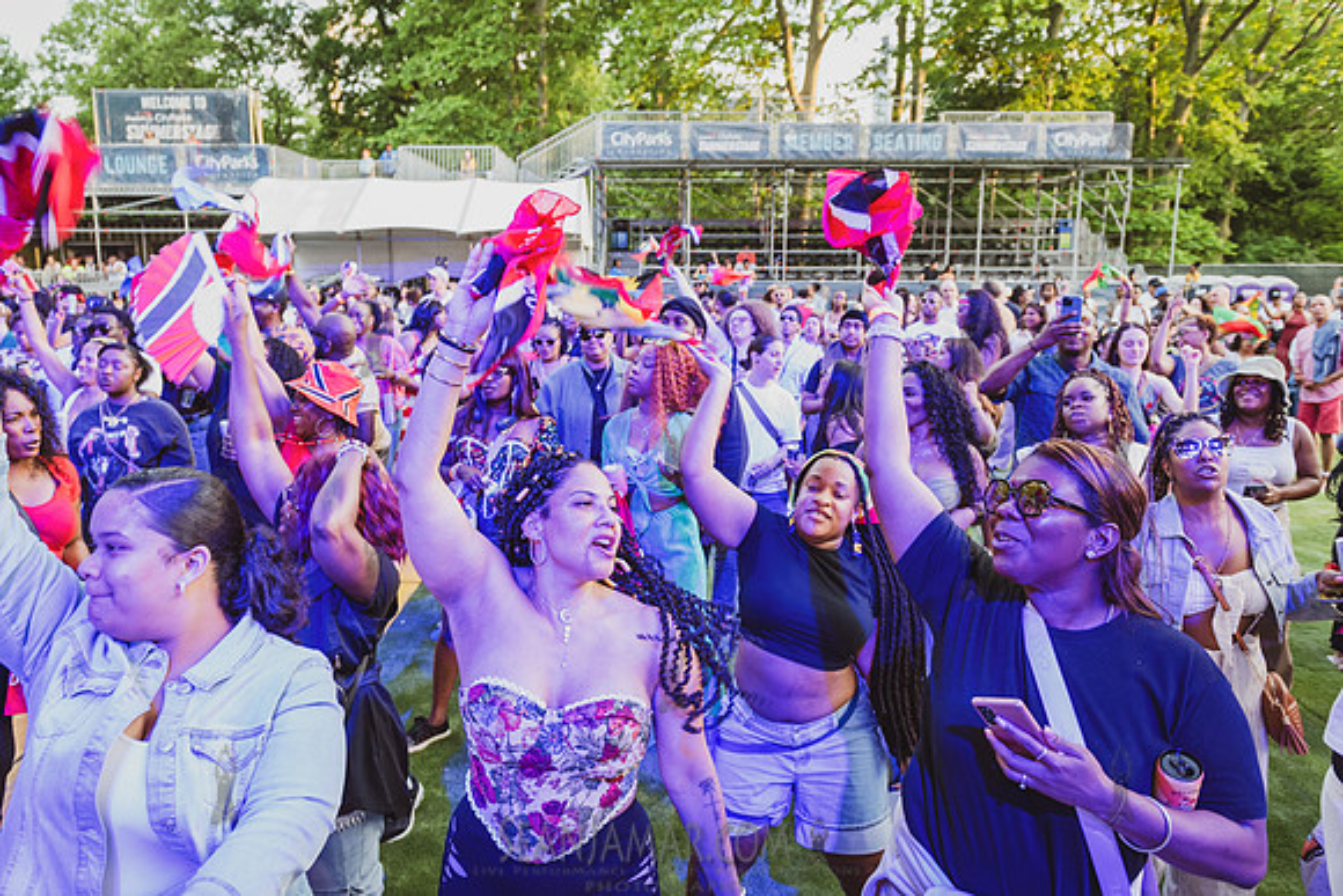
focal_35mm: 26
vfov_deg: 49.7
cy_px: 446
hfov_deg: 69.4
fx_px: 968
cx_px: 641
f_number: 3.5
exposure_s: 1/160
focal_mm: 24
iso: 1000
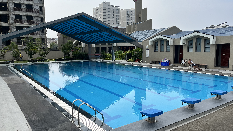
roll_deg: +1.6
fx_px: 179
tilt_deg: -7.3
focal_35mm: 29
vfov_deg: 40.2
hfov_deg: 66.1
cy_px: 69
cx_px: 117
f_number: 1.6
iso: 50
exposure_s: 1/3623
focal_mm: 5.1
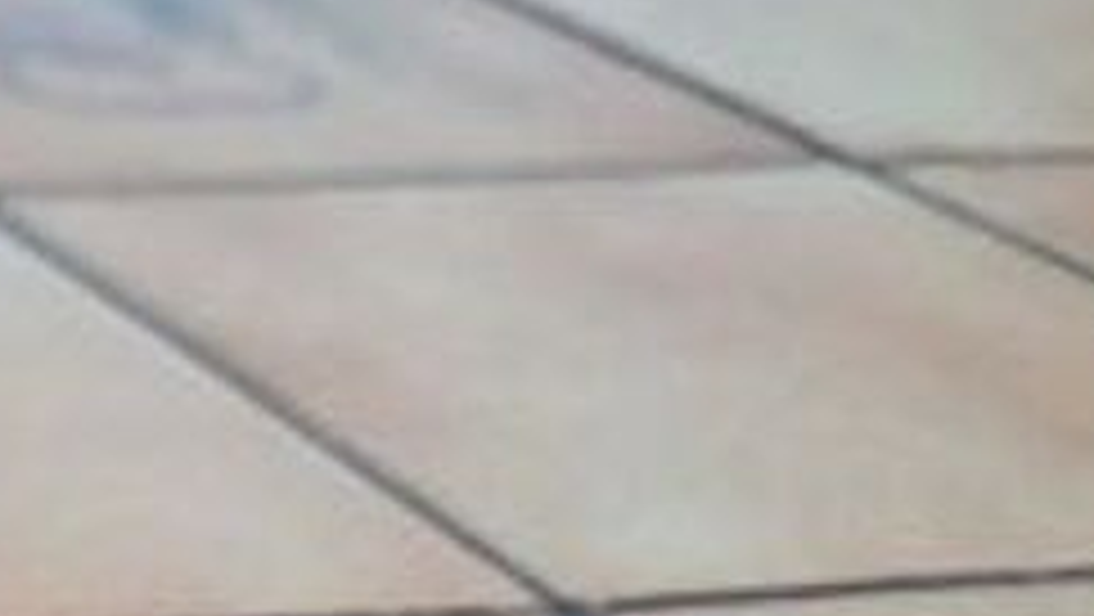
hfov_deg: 14.5
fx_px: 3512
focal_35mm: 121
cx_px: -1126
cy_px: 1147
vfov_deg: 9.5
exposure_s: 1/60
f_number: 1.8
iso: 640
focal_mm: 4
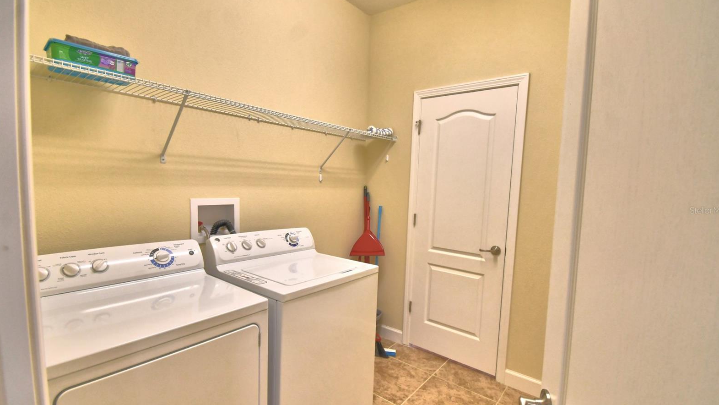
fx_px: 305
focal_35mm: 16
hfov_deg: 99.4
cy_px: 210
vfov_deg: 67.1
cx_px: 364
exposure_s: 1/80
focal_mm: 10
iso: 400
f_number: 4.5
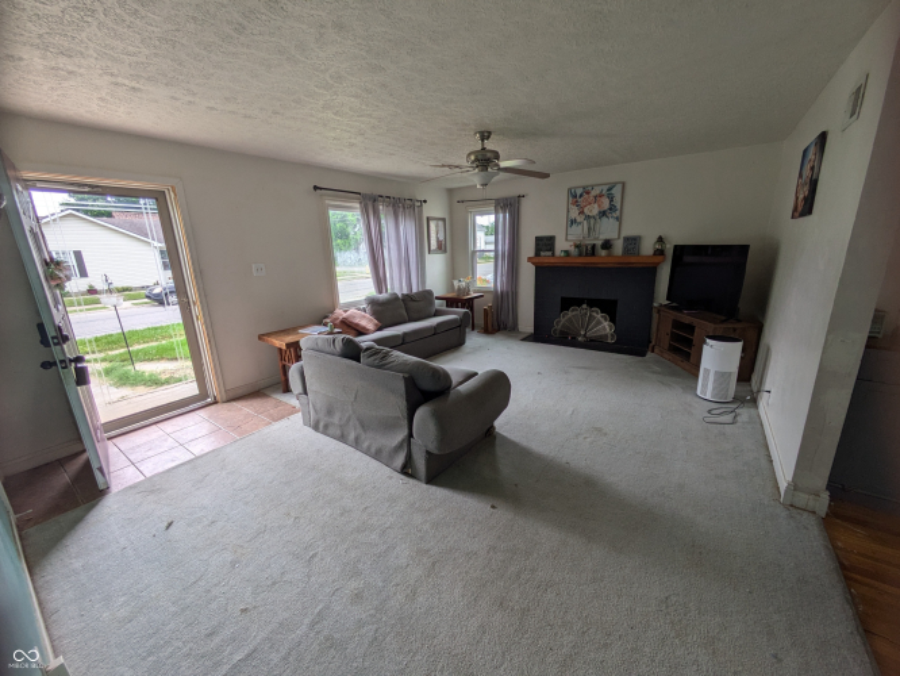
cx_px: 450
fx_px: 364
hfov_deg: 102.0
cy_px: 338
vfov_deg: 85.7
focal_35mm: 14
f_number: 2.2
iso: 42
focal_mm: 1.83
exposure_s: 1/163
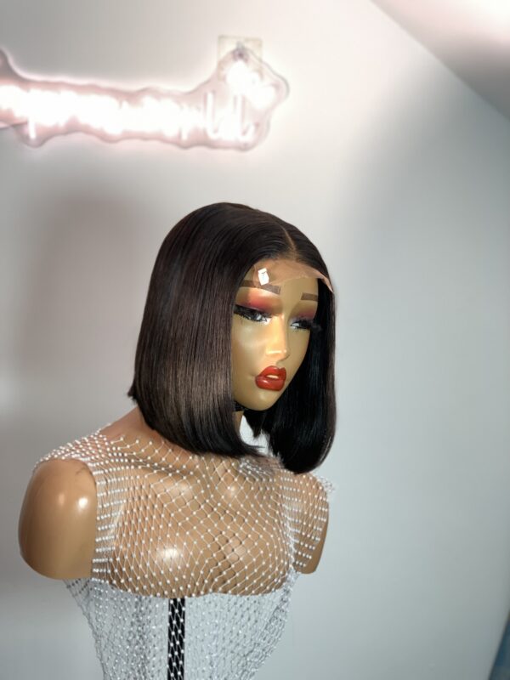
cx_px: 255
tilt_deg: -3.5
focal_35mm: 52
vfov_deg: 36.8
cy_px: 340
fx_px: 1021
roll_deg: -0.9
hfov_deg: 28.0
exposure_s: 1/122
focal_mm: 6
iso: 100
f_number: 2.4
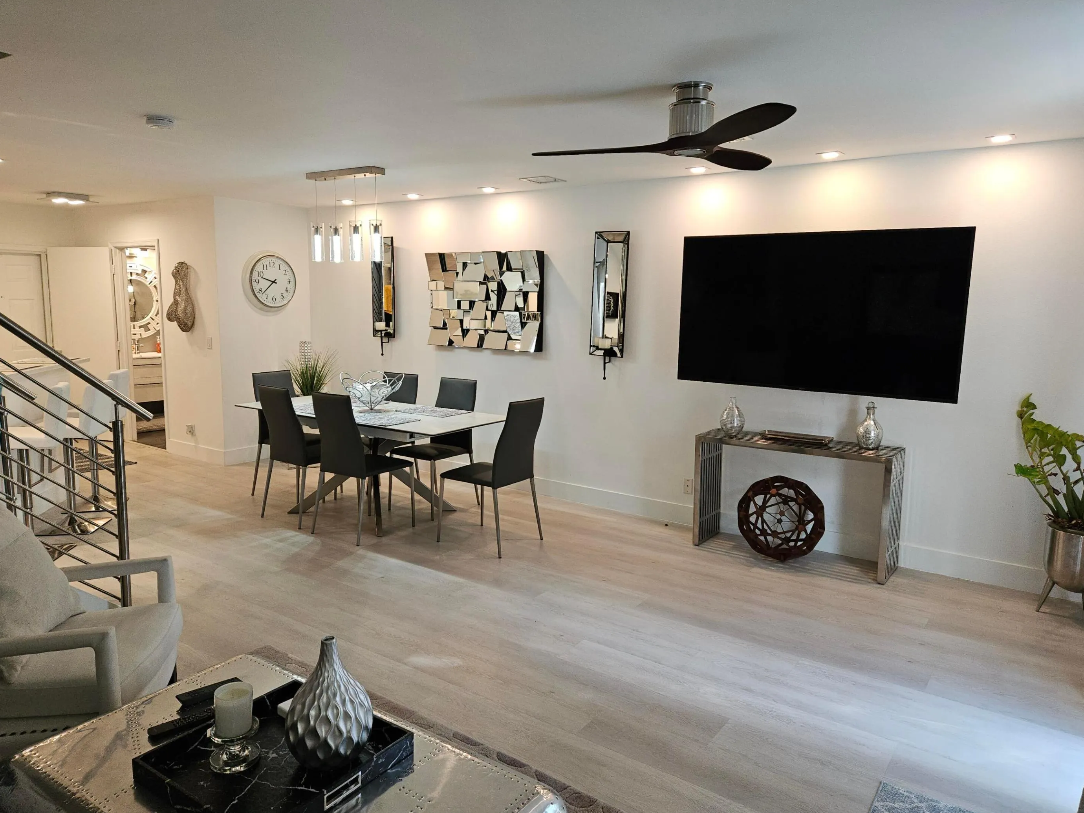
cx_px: 546
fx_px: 752
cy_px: 410
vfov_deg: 56.8
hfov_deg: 71.6
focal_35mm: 24
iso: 64
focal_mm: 5.4
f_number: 1.8
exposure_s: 1/60
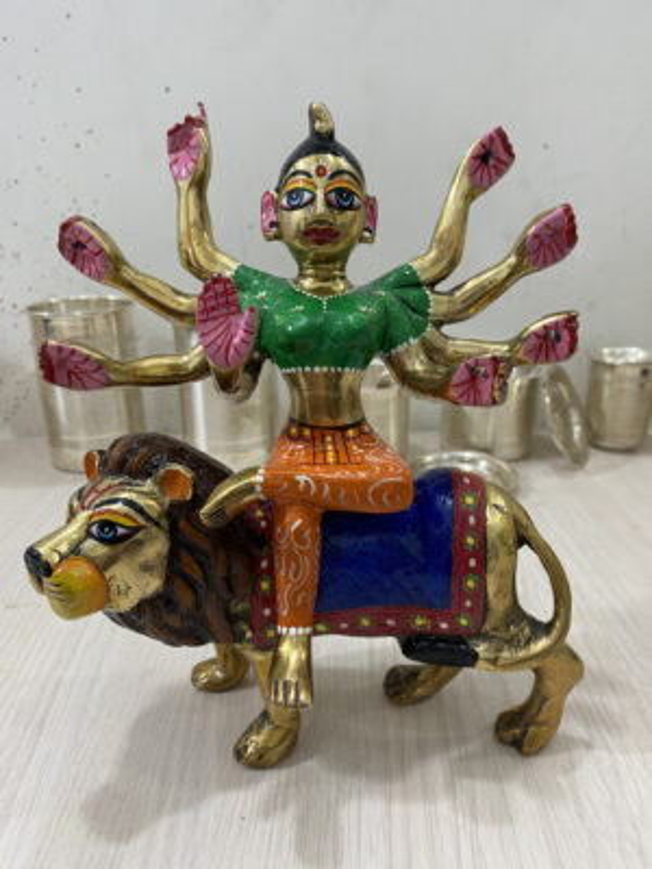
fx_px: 653
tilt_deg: -17.3
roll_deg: +0.5
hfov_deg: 53.1
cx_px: 326
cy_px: 434
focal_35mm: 26
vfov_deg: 67.3
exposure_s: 1/50
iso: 64
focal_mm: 4.25
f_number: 1.8
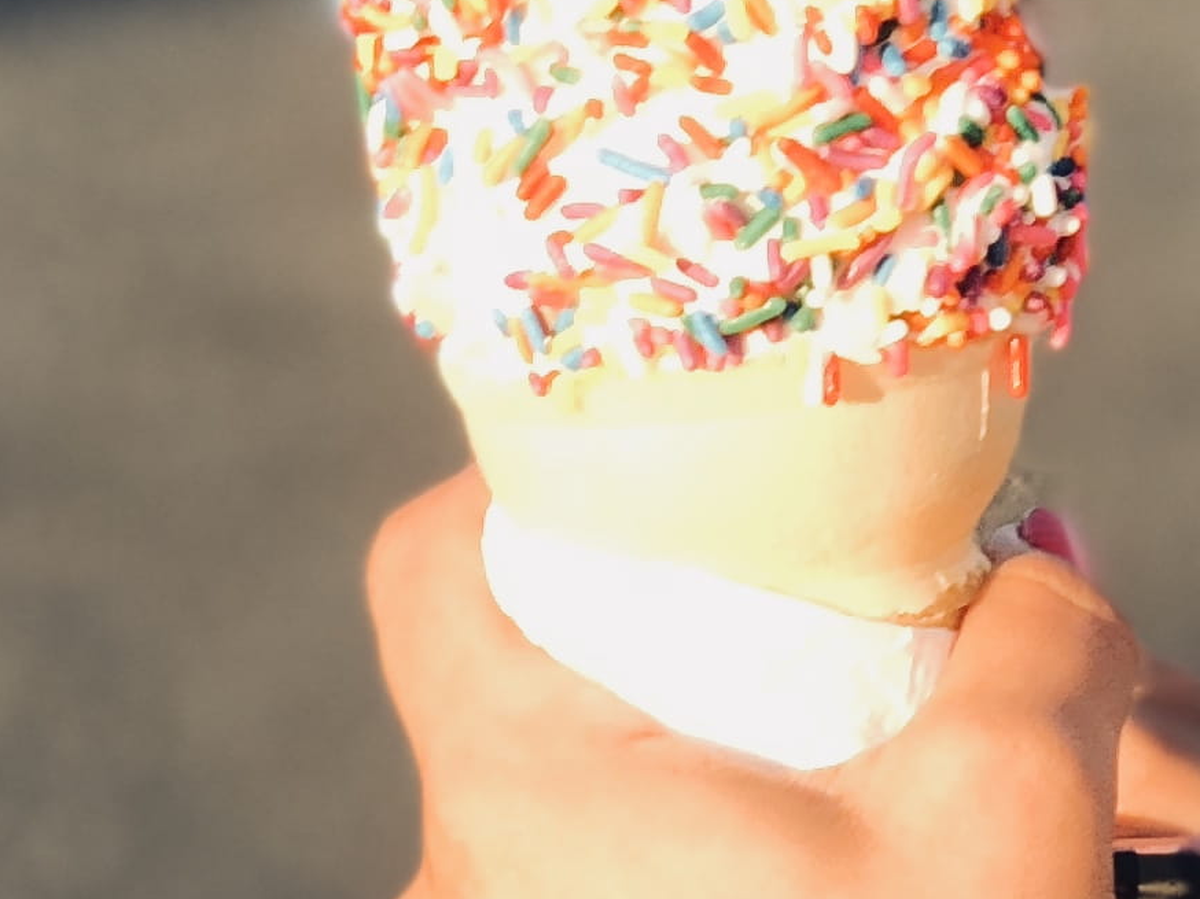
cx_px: 497
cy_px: 528
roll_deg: -0.7
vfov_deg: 6.2
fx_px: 8318
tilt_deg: -13.8
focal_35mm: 240
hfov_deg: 8.3
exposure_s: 1/120
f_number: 2.4
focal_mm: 6
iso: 16
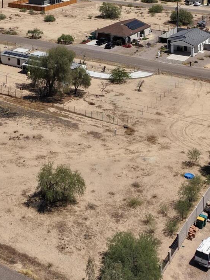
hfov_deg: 21.7
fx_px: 525
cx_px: -3
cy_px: -79
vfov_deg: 25.8
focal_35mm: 65
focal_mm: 8.67
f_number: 1.8
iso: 100
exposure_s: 1/5000
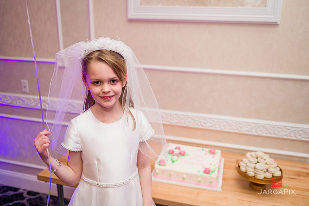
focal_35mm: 32
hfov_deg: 58.7
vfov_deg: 41.1
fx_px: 274
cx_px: 154
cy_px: 103
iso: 1000
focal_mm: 32
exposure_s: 1/200
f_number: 3.2
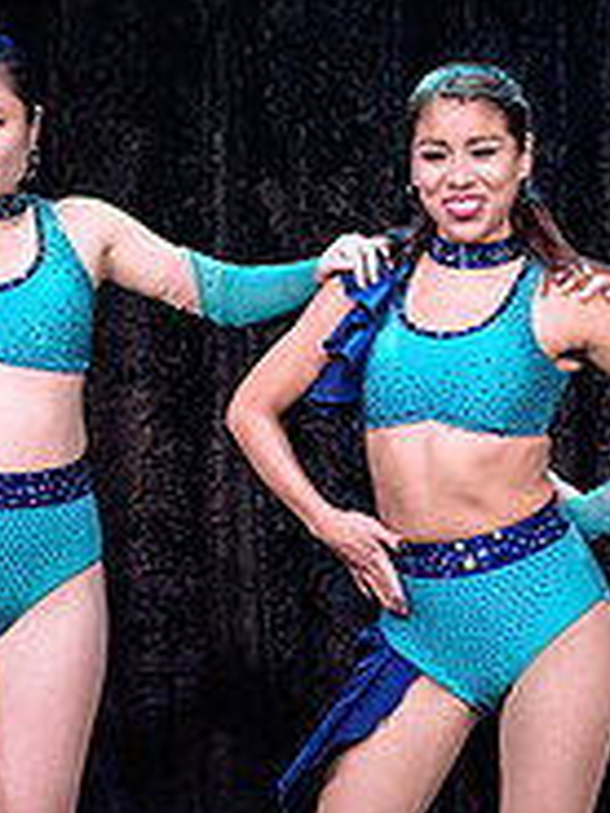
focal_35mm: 160
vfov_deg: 12.3
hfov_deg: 9.3
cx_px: 413
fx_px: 3759
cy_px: 539
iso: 1600
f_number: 3.2
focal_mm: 44
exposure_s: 1/500
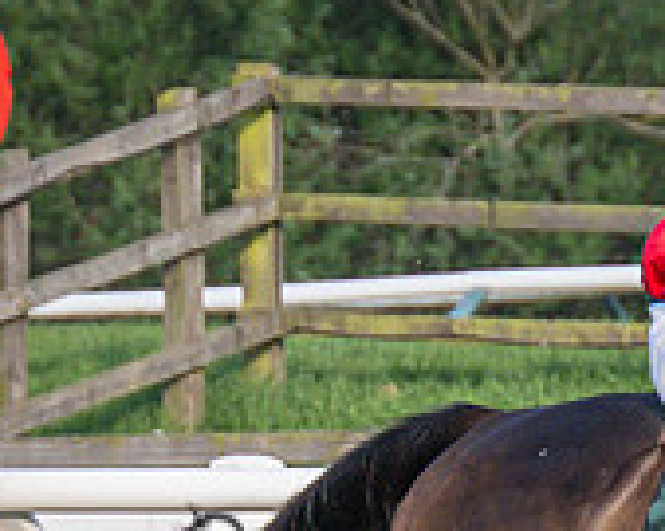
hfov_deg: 1.9
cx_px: 663
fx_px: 19749
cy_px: 534
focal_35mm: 1004
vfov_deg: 1.5
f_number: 4
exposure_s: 1/1600
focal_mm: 110
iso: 400
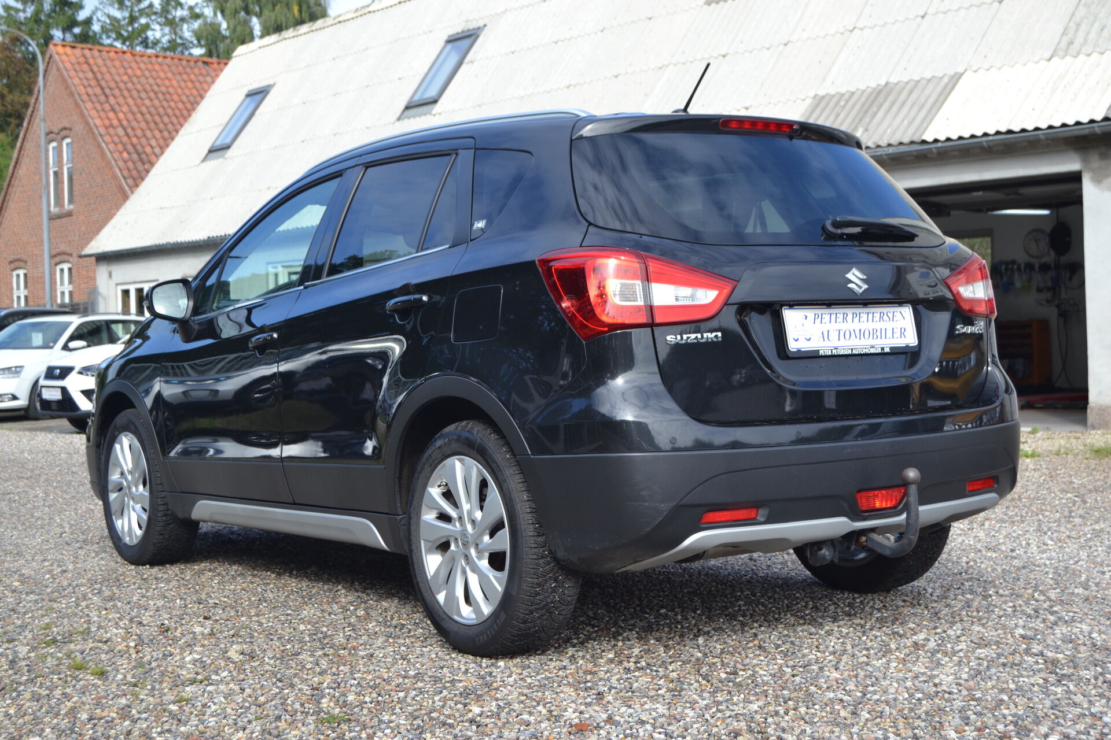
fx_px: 1481
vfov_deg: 28.1
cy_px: 370
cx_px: 556
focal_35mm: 48
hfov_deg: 41.1
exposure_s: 1/200
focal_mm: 32
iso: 100
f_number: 6.3
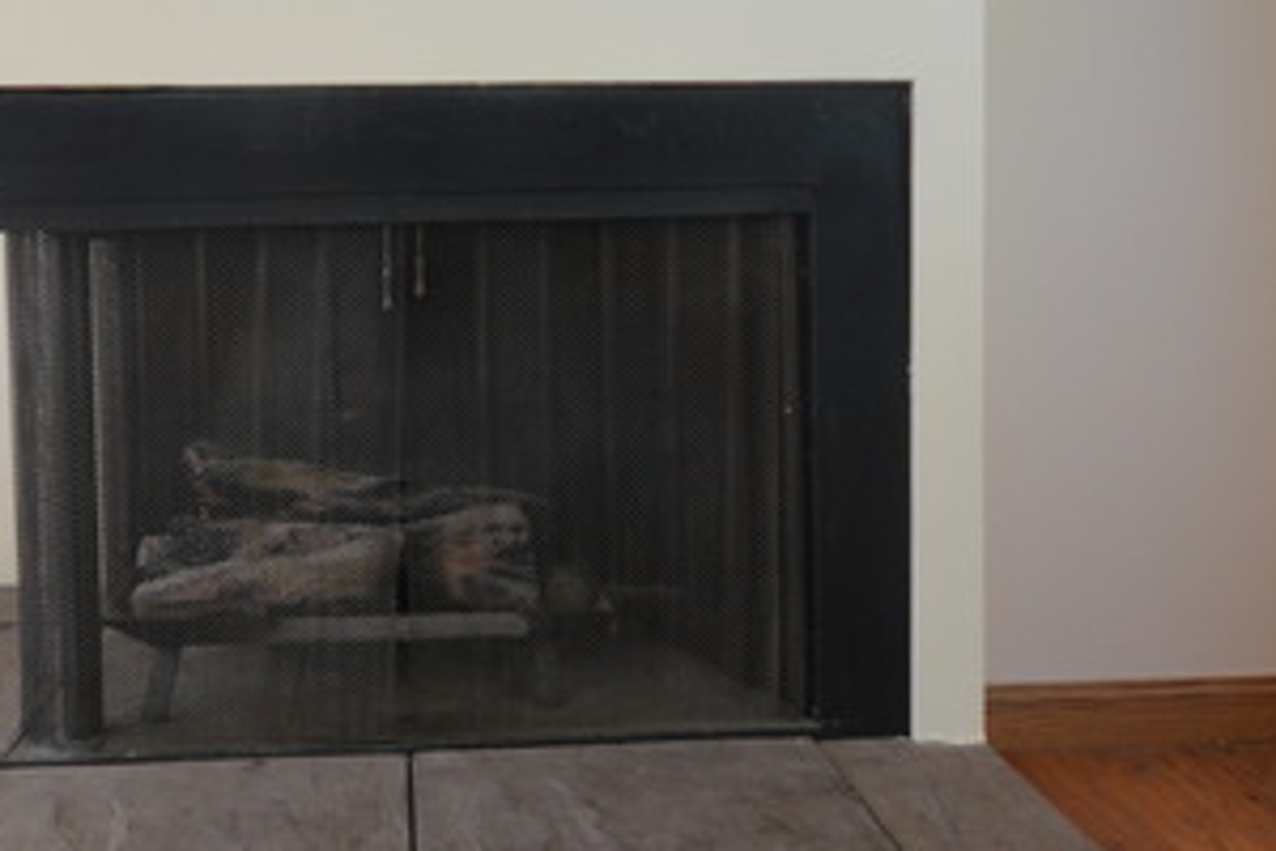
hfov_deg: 58.0
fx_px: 1134
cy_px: 206
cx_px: 481
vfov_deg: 39.9
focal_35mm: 32
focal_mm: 10
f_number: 4
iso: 1000
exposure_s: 1/60
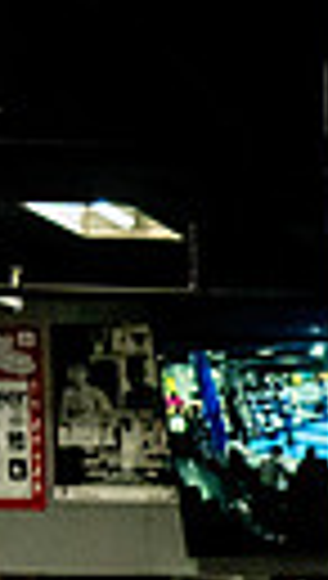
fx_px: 3771
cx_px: 1294
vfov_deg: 8.6
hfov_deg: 4.6
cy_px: 852
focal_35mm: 245
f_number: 2.8
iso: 5000
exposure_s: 1/800
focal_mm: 35
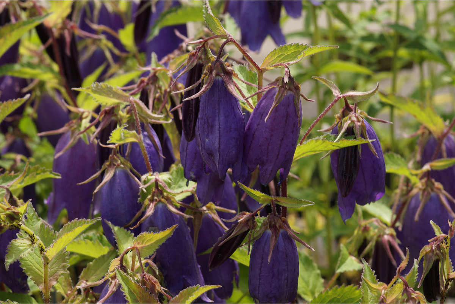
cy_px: 152
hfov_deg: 13.7
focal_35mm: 150
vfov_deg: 9.1
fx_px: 1896
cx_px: 228
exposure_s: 1/160
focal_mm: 100
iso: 200
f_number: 9
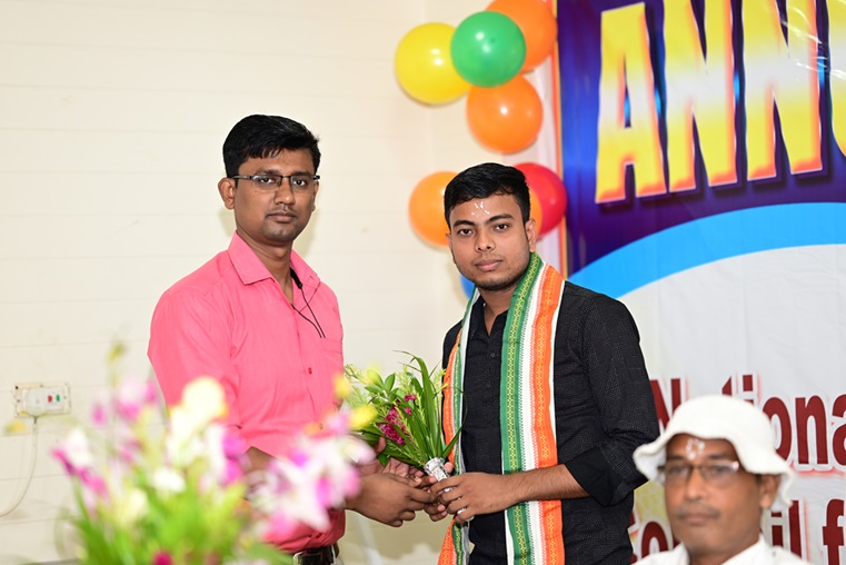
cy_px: 298
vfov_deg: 14.6
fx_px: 2210
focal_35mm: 94
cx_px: 425
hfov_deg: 21.7
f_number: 1.8
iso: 320
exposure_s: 1/200
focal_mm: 85
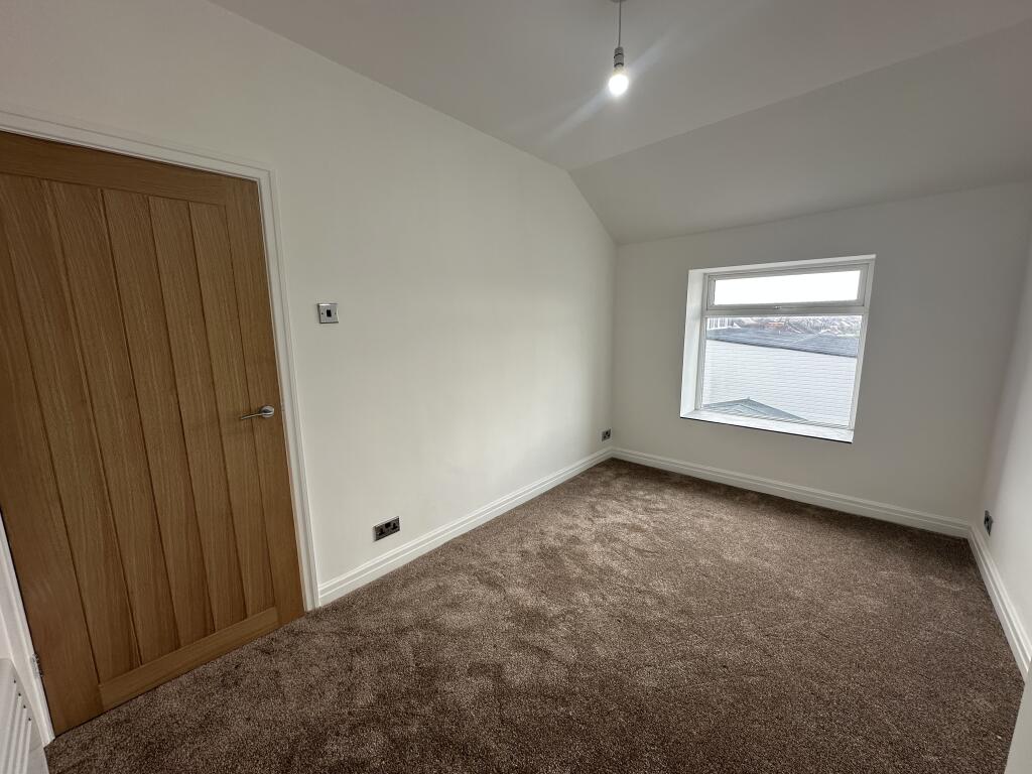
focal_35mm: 14
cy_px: 387
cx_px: 516
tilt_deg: -9.3
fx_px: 417
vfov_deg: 85.7
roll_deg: +1.0
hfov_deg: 102.1
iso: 40
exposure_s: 1/99
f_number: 2.2
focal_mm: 2.22
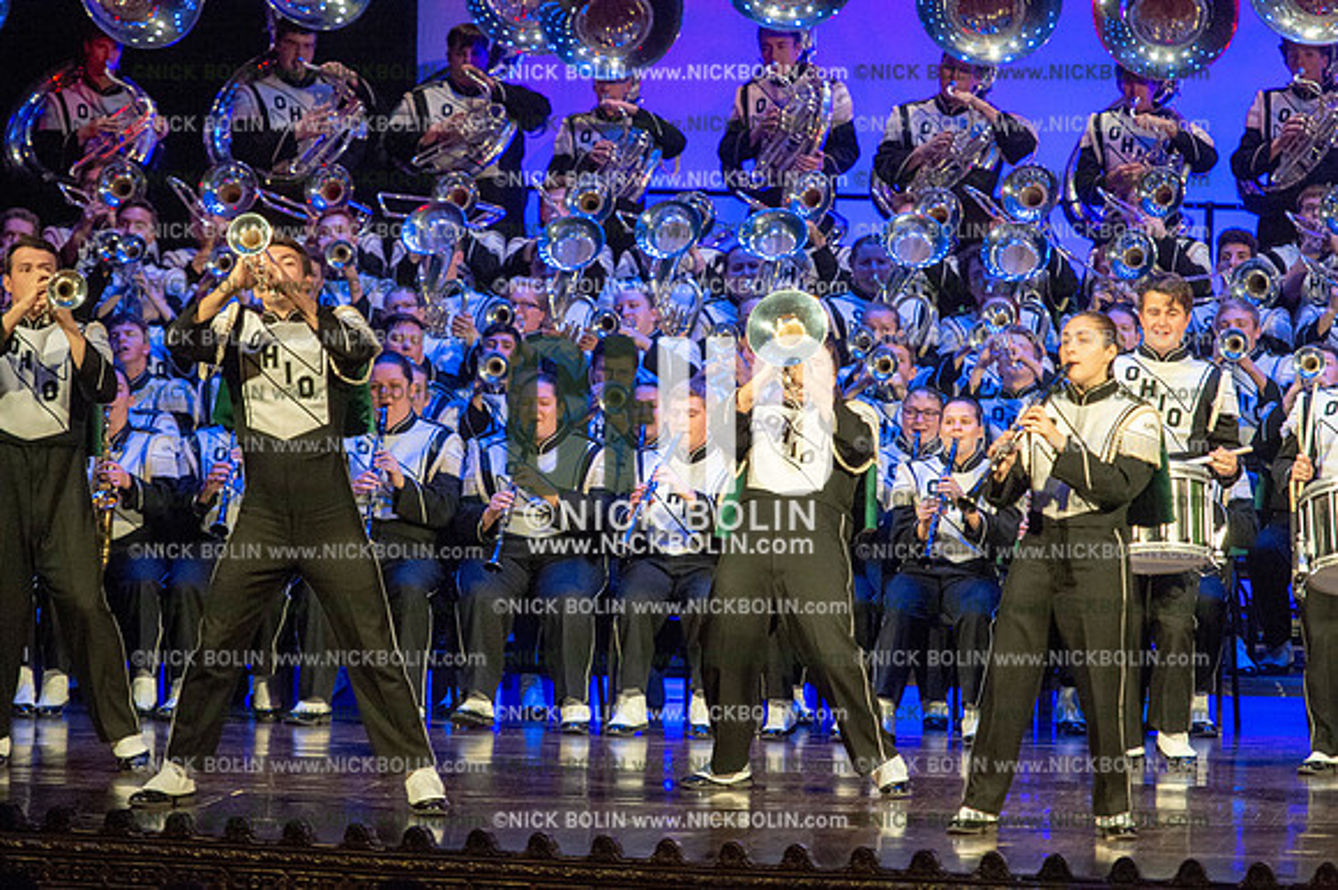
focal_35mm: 240
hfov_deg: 8.6
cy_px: 445
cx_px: 669
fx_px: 8915
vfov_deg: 5.7
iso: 8000
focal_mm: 240
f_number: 5.6
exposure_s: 1/320
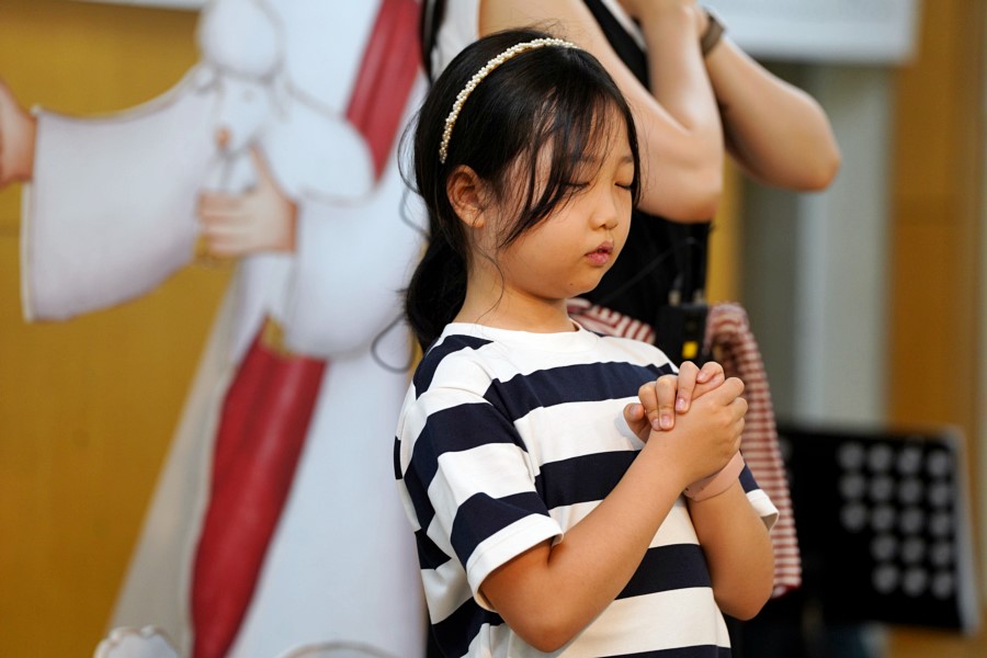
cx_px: 494
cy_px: 329
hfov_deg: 10.3
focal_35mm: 200
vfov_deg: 6.9
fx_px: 5483
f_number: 4
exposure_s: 1/250
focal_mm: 200
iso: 1250
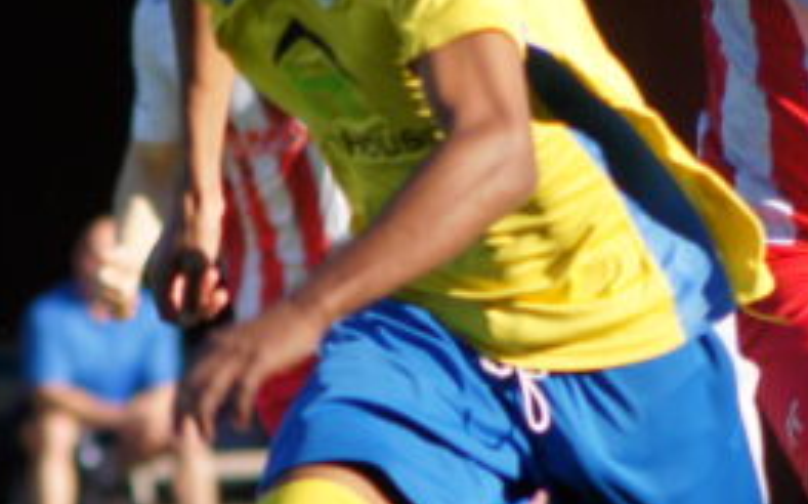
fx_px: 26210
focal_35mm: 1191
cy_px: 332
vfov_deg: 1.1
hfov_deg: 1.8
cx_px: 381
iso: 200
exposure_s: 1/640
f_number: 5.6
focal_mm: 200
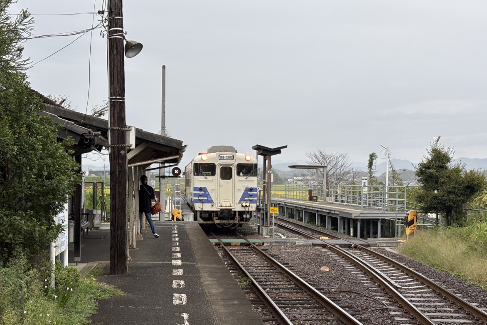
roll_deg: -0.3
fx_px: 811
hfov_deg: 33.4
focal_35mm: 60
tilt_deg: -0.5
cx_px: 237
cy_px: 192
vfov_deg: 22.6
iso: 32
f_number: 1.6
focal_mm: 5.96
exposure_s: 1/500
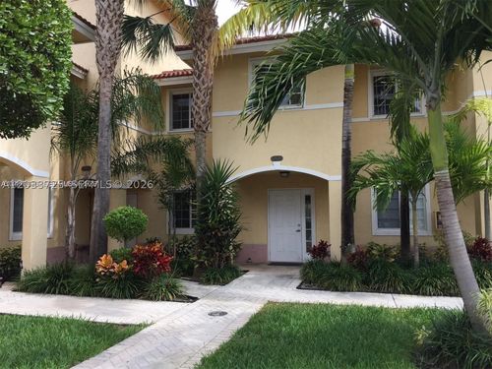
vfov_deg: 48.2
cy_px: 184
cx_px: 246
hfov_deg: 61.7
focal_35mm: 29
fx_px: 412
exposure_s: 1/879
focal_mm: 4.15
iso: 32
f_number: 2.2
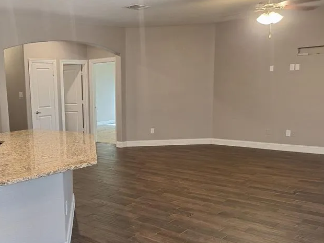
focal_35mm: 38
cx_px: 69
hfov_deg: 46.6
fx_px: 356
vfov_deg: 37.6
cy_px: 145
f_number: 1.8
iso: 160
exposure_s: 1/40
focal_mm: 5.54
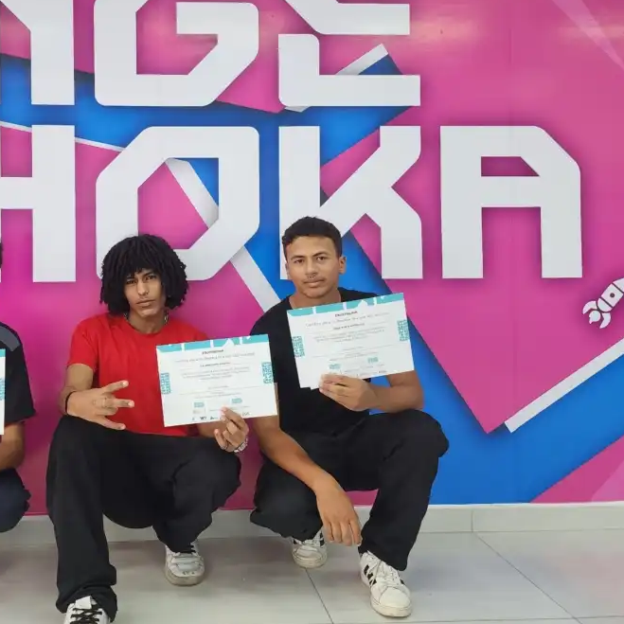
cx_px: 210
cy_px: 247
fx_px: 755
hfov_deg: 44.3
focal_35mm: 37
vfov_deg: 44.7
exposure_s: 1/120
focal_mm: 6.4
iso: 200
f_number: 1.8
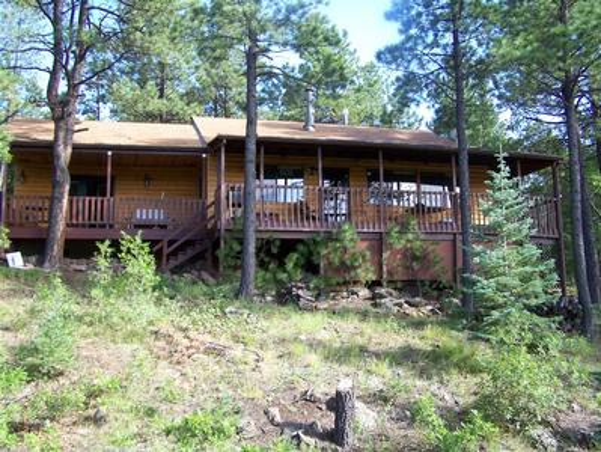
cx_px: 300
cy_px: 226
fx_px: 660
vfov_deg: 37.8
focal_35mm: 38
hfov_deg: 48.9
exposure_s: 1/100
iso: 64
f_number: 2.8
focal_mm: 6.3
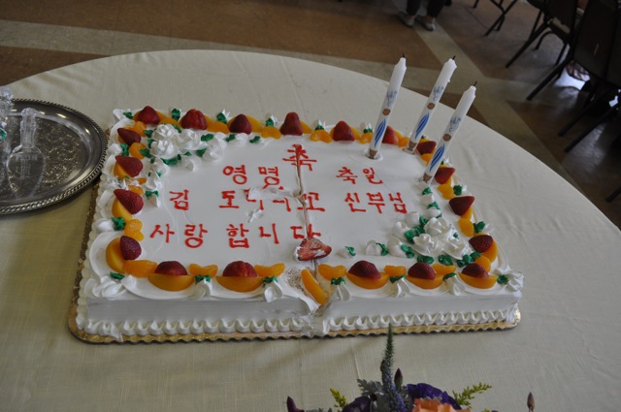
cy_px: 206
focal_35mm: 30
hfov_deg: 62.0
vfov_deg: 43.5
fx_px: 517
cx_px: 310
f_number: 5
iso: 400
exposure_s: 1/100
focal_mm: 20
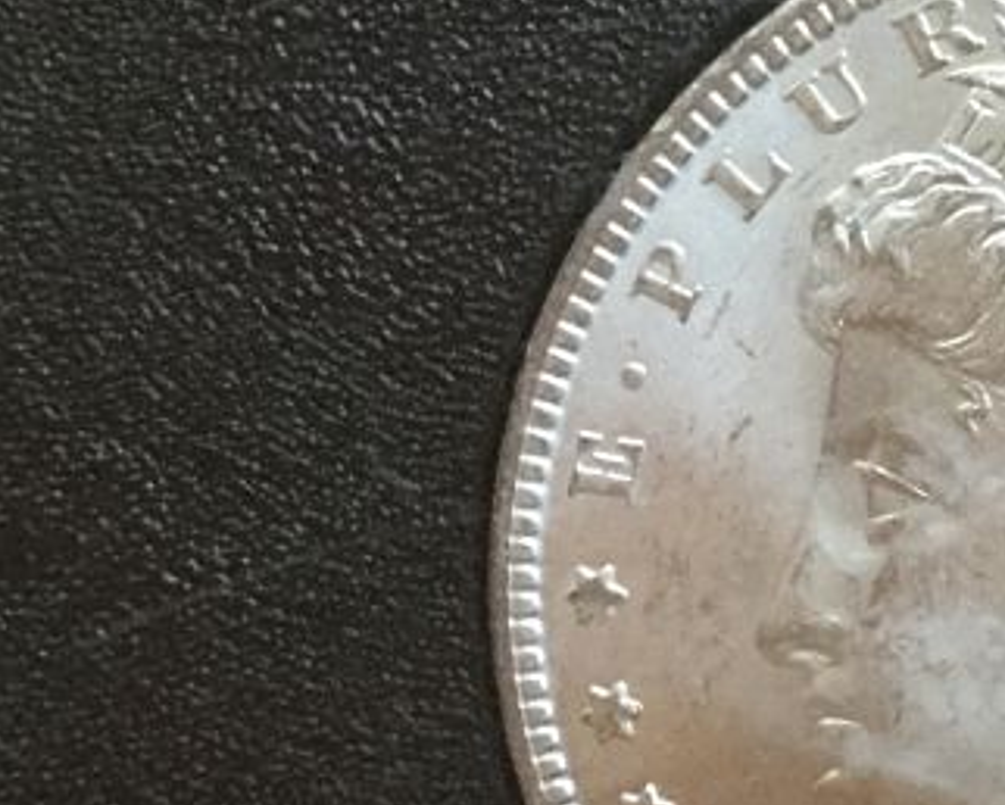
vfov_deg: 16.3
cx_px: 1230
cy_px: 552
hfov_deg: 19.1
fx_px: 2798
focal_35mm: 94
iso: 125
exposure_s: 1/30
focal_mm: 3.3
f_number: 2.4
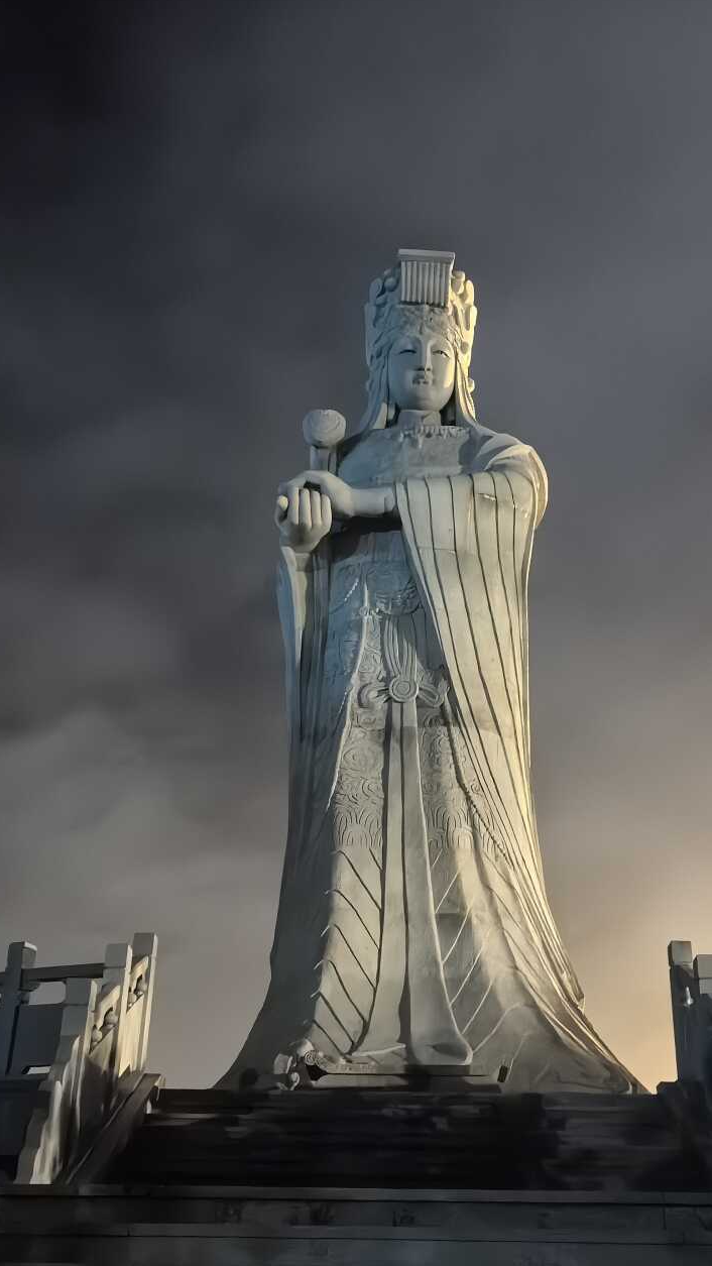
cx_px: 392
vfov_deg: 50.5
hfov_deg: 29.7
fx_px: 1342
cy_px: 622
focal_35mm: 40
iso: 5000
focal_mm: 5.75
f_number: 2
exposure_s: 1/16.7
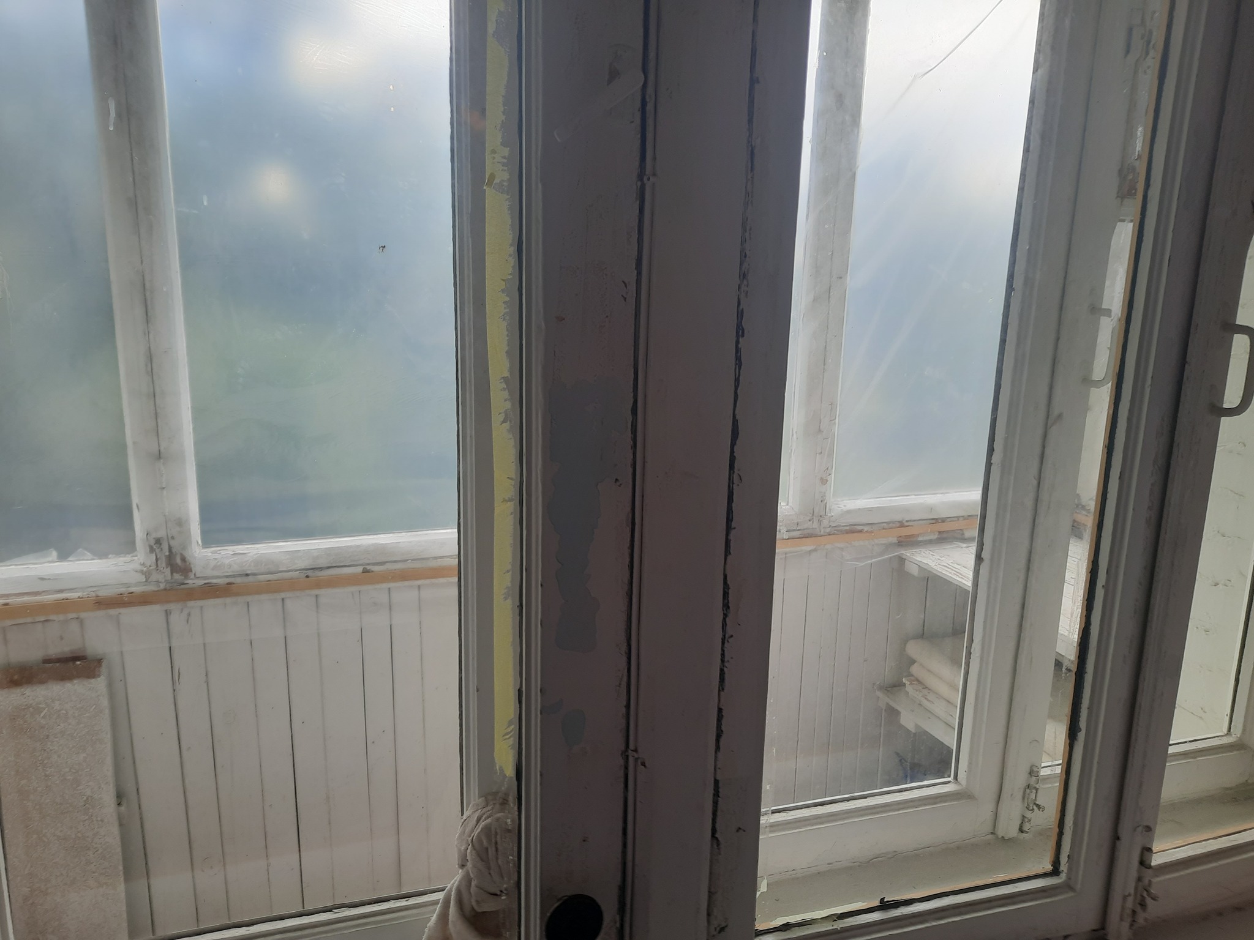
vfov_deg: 54.9
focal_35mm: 25
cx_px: 627
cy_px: 470
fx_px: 906
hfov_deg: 69.4
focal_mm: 4.6
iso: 20
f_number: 2
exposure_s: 1/50
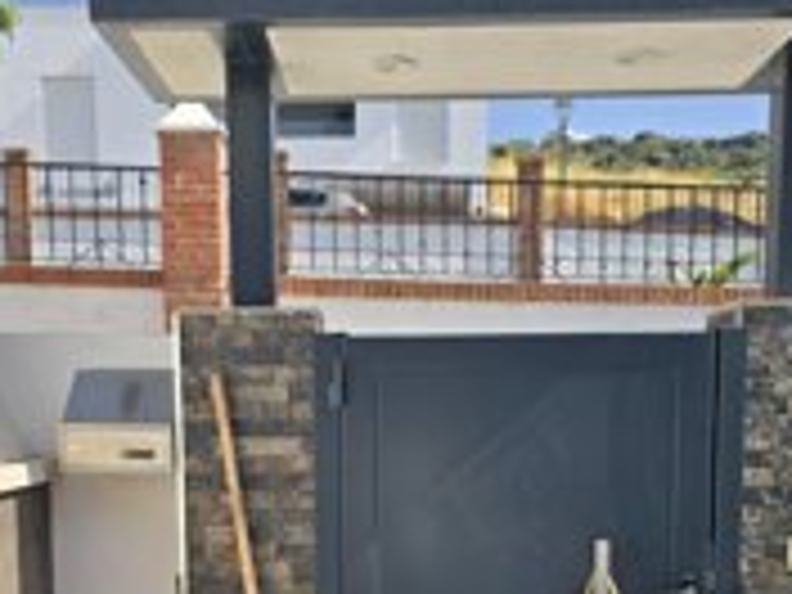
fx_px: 1075
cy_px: 522
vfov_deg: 29.7
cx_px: 374
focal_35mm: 47
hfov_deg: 40.4
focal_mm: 6.3
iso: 12
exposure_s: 1/892
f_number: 1.7
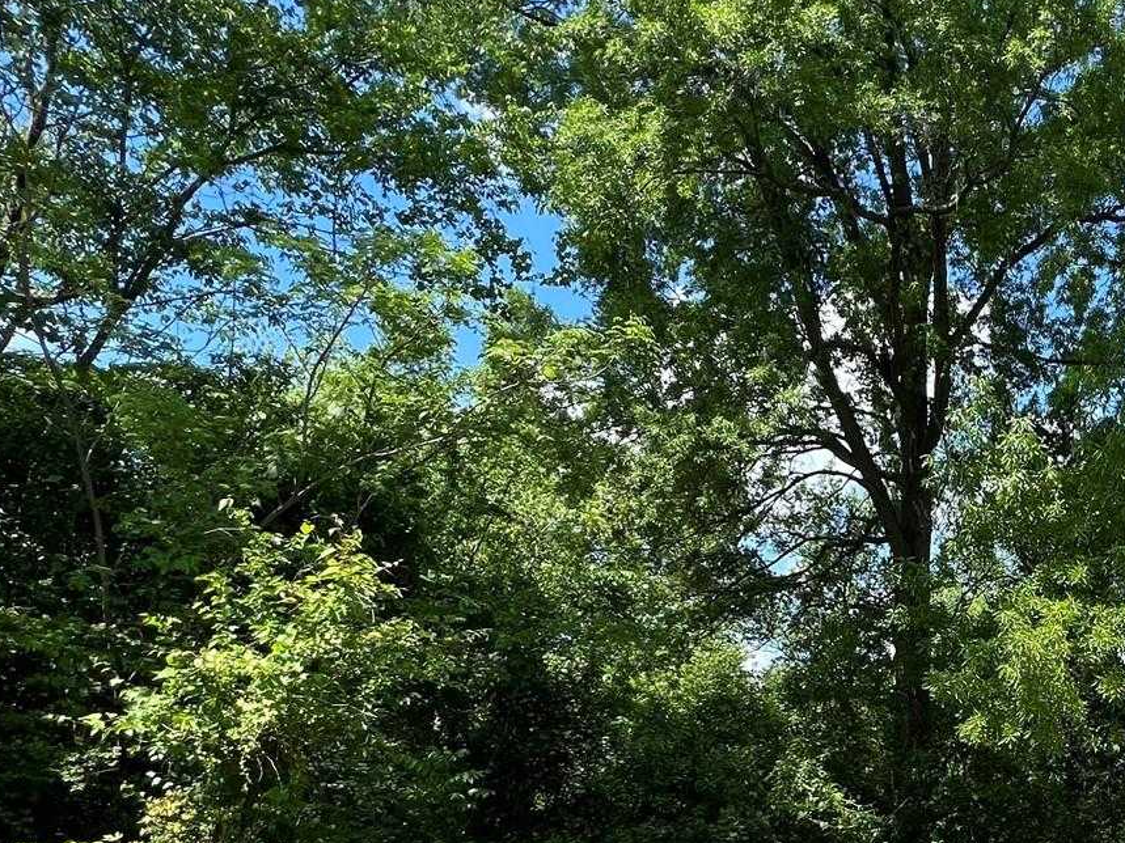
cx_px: 1032
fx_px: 1007
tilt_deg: +0.2
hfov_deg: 51.0
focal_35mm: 31
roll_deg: -1.9
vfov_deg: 40.8
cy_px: 805
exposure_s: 1/541
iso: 32
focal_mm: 1.57
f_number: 1.8
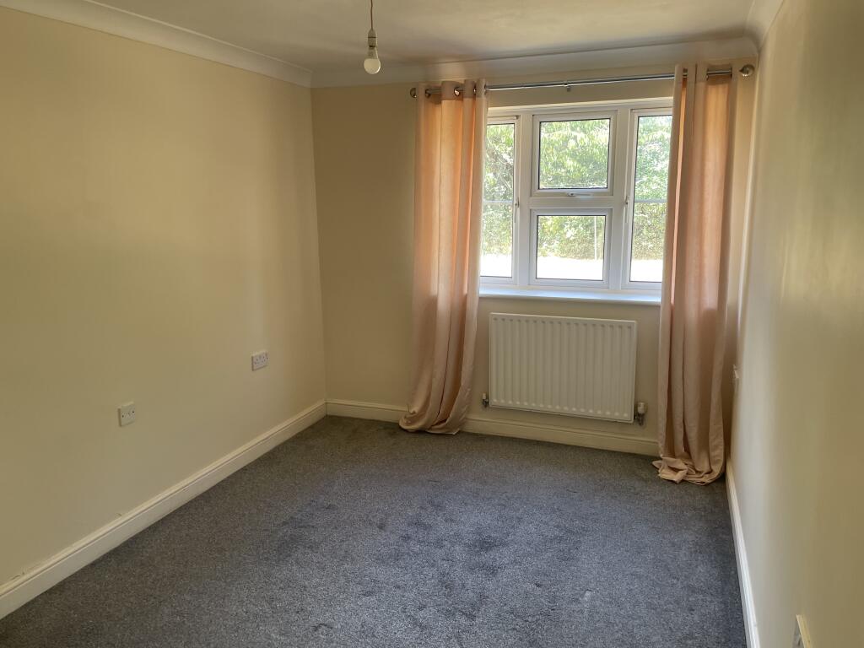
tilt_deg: -12.5
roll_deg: +1.4
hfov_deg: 67.3
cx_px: 432
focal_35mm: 26
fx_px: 649
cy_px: 324
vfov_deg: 53.1
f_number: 1.6
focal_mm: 4.2
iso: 100
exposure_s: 1/121
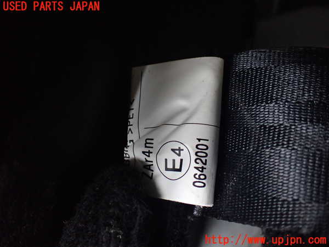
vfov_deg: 46.8
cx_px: 164
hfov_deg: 60.0
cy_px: 124
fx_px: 285
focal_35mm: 30
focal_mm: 5.4
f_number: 2.3
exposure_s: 1/125
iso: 800
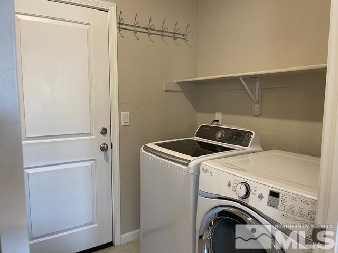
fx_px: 254
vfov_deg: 53.1
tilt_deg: -7.0
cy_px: 126
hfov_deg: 67.3
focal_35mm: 26
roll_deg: +0.0
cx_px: 169
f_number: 1.6
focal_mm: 5.1
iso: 125
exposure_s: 1/60
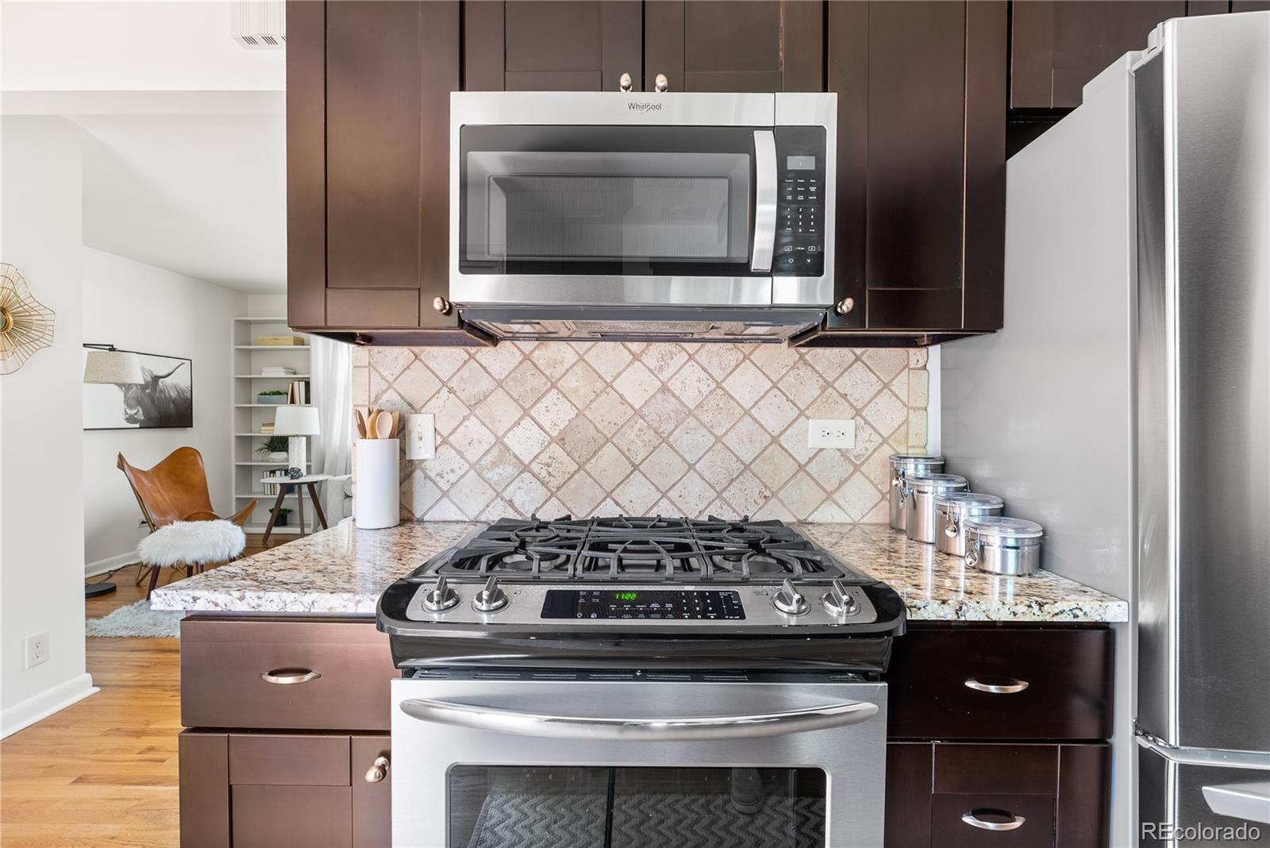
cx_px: 635
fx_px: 565
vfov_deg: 73.8
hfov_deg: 96.7
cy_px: 424
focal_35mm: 16
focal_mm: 16
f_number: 8
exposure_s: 1/60
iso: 200
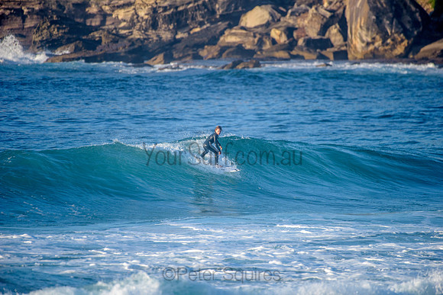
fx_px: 6154
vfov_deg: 2.8
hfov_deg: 4.1
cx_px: 222
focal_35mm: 500
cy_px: 148
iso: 400
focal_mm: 500
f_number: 5.6
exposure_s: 1/2000
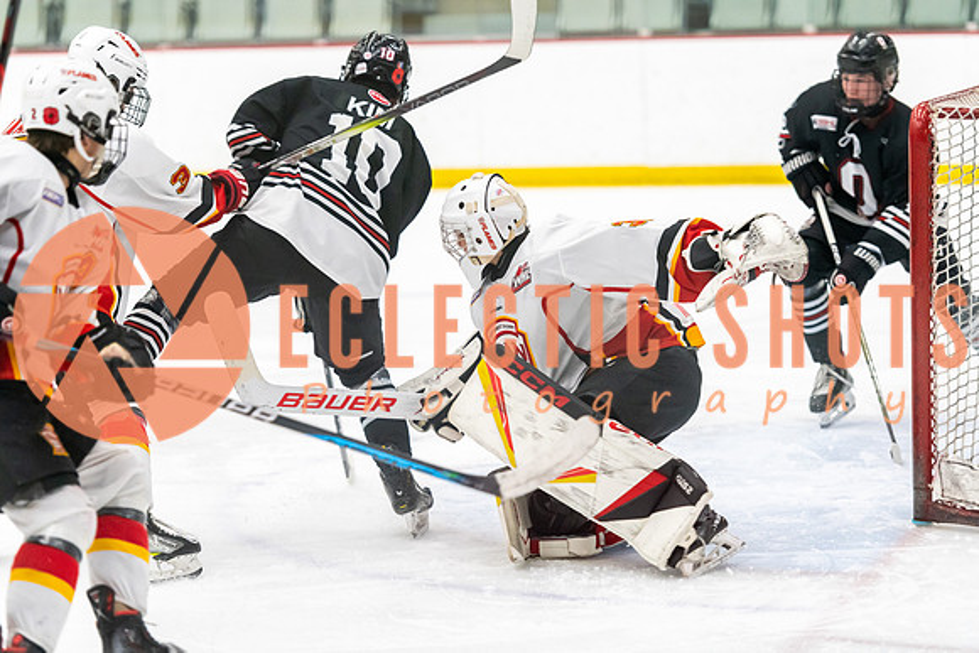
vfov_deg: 9.5
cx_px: 487
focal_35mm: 144
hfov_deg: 14.2
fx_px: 3919
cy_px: 327
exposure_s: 1/640
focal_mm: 135
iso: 3200
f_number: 2.8
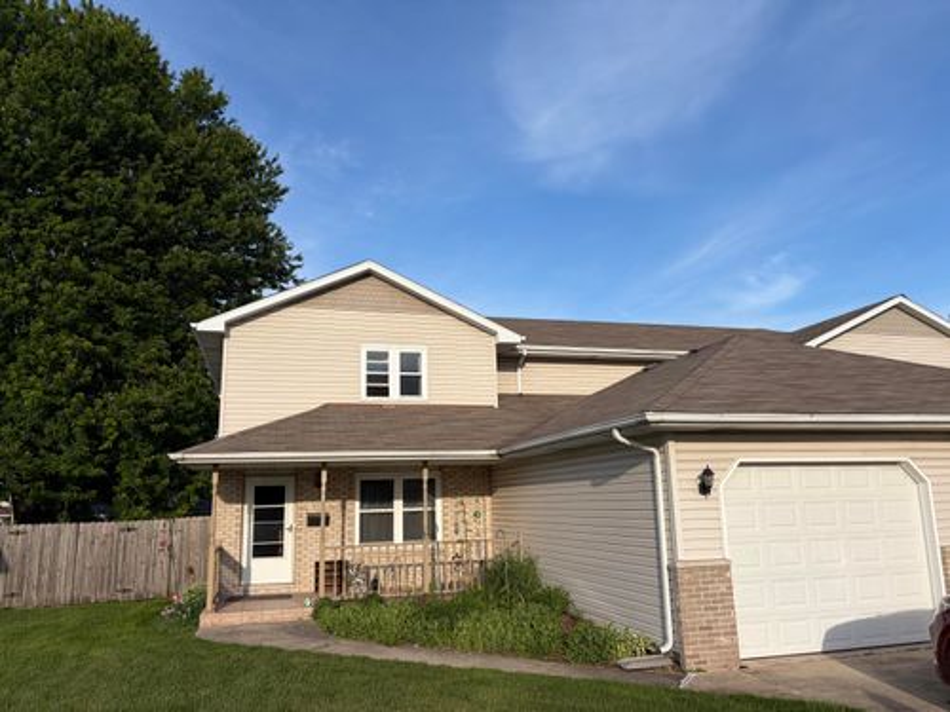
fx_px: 714
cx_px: 475
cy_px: 356
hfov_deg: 67.3
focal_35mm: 26
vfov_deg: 53.1
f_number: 1.6
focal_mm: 5.96
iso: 50
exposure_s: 1/3448
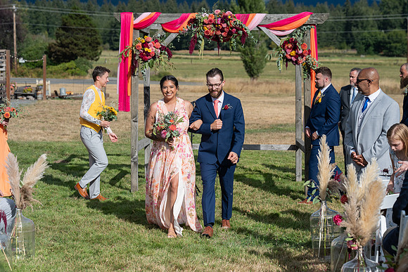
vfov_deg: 16.3
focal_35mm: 84
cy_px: 136
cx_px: 204
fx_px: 952
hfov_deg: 24.2
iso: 400
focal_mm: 84
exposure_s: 1/5000
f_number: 5
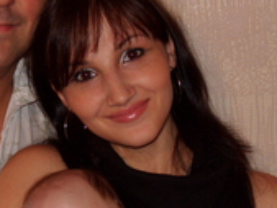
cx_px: 49
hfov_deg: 20.8
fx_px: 745
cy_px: 113
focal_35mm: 93
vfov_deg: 15.9
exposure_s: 1/45
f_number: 2.8
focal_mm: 7.8
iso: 100
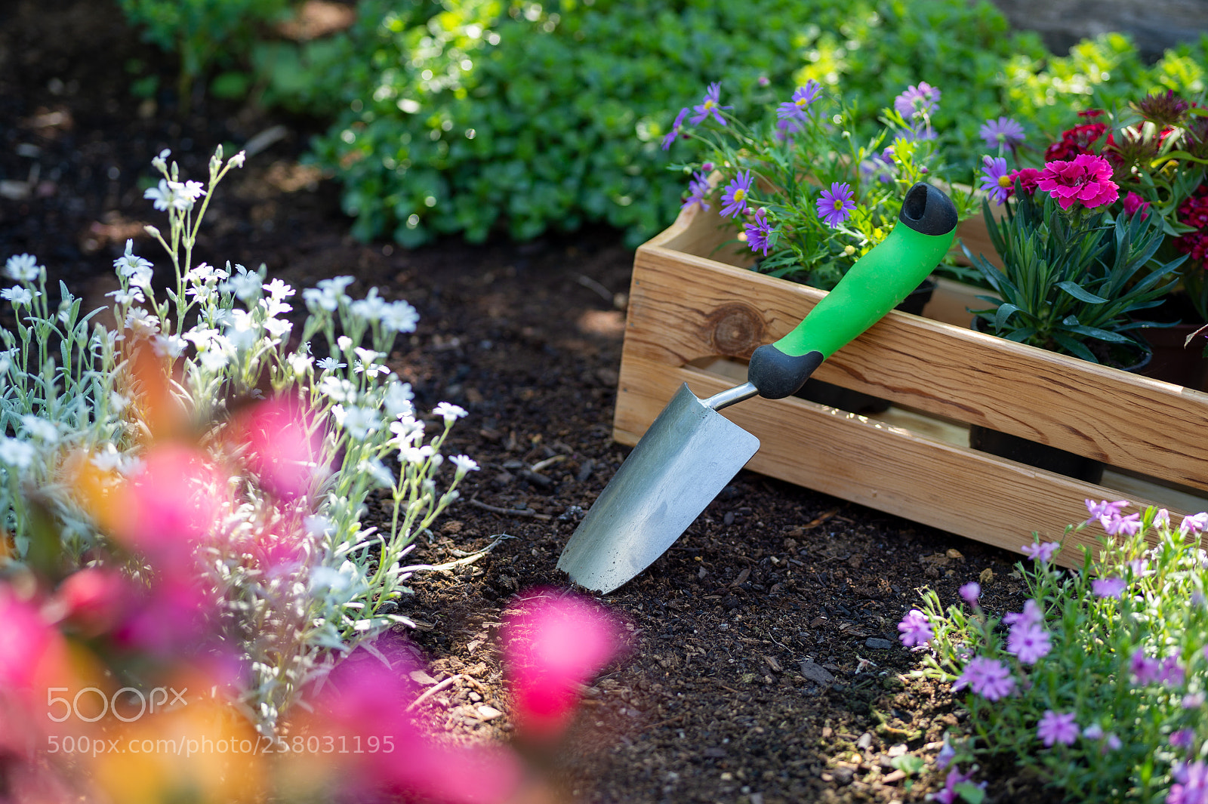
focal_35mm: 70
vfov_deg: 19.4
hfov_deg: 28.9
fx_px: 2348
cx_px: 604
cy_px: 402
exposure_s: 1/200
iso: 100
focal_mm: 70
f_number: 3.5
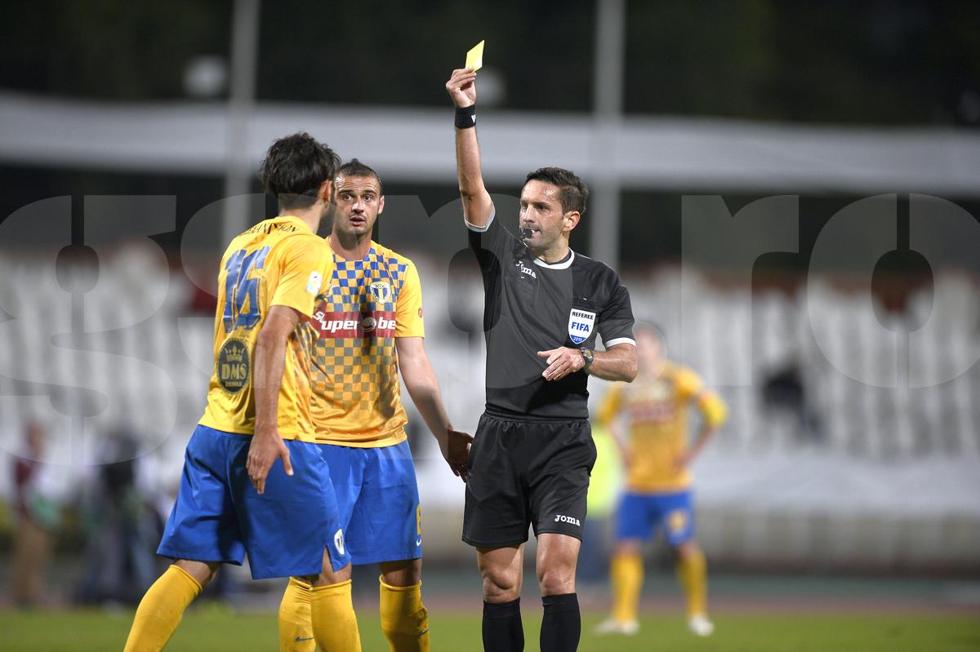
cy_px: 326
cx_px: 490
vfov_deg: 3.4
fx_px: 10884
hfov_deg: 5.2
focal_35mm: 400
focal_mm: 400
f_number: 2.8
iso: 1250
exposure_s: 1/800
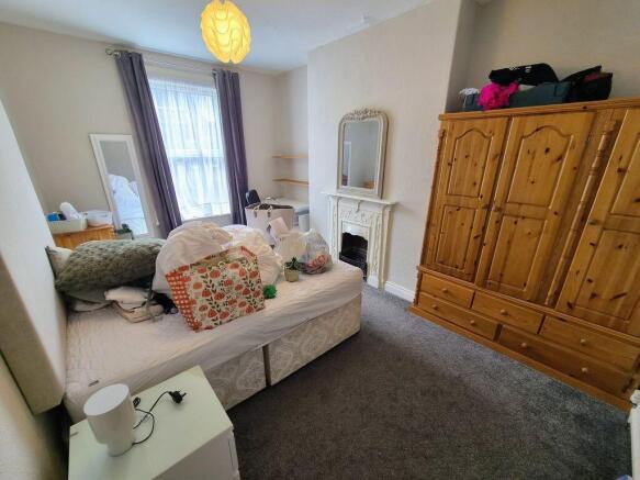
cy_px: 240
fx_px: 240
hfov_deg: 106.2
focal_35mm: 13
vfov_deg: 89.9
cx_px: 320
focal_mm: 2.2
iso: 125
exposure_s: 1/100
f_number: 2.2
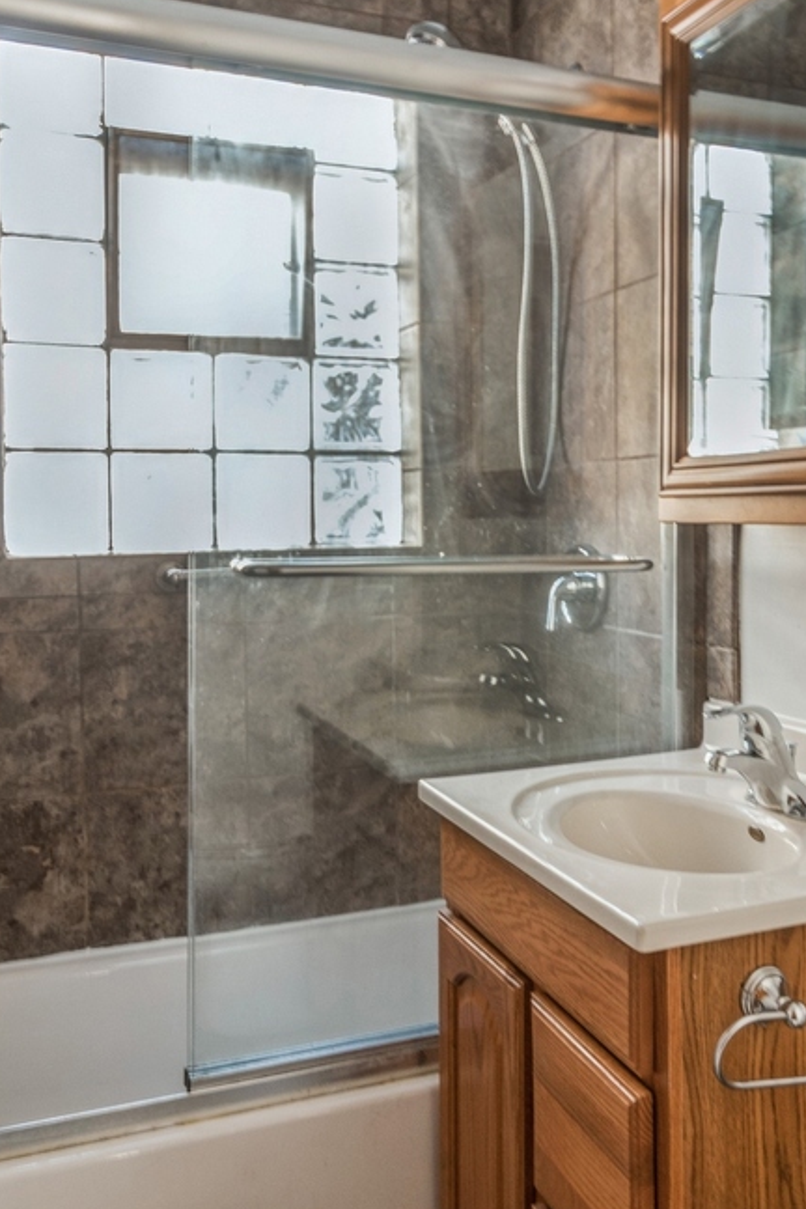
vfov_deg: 61.2
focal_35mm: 30
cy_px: 744
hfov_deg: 43.4
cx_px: 487
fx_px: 1007
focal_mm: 12
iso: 200
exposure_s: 1/3
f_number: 8
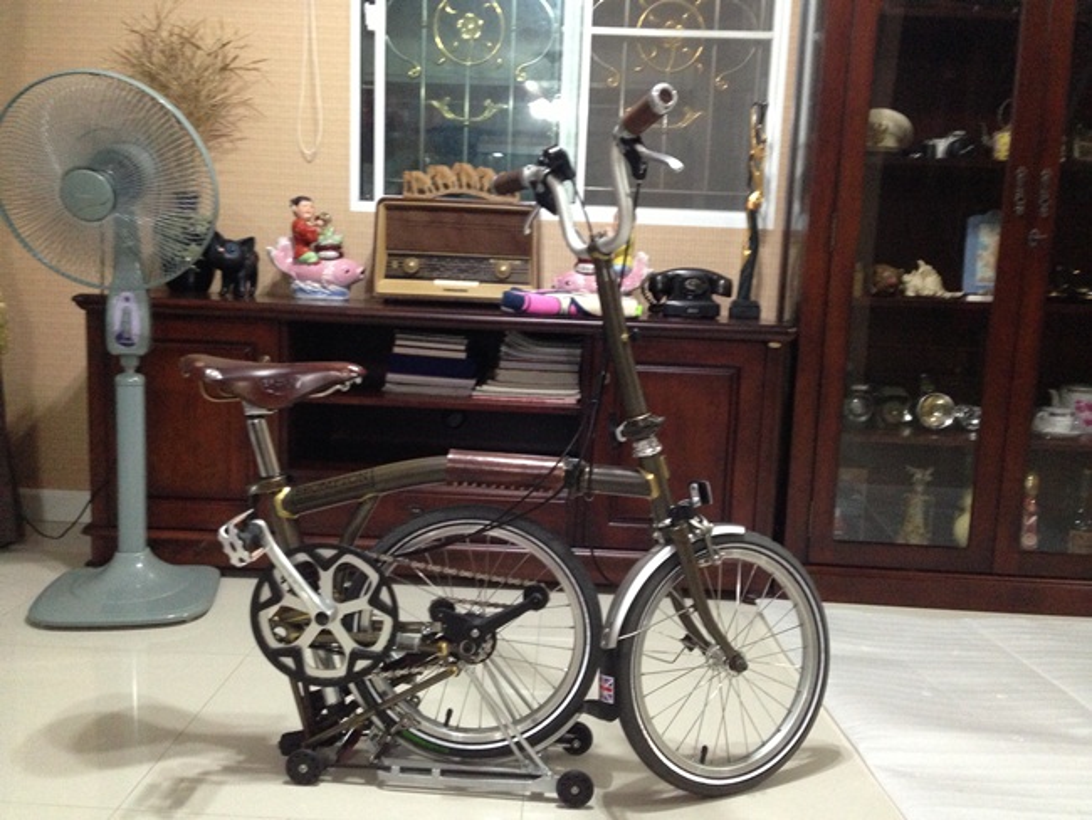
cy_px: 410
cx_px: 546
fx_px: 1041
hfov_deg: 55.3
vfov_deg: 43.0
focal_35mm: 33
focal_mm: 4.13
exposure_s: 1/15
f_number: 2.4
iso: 400
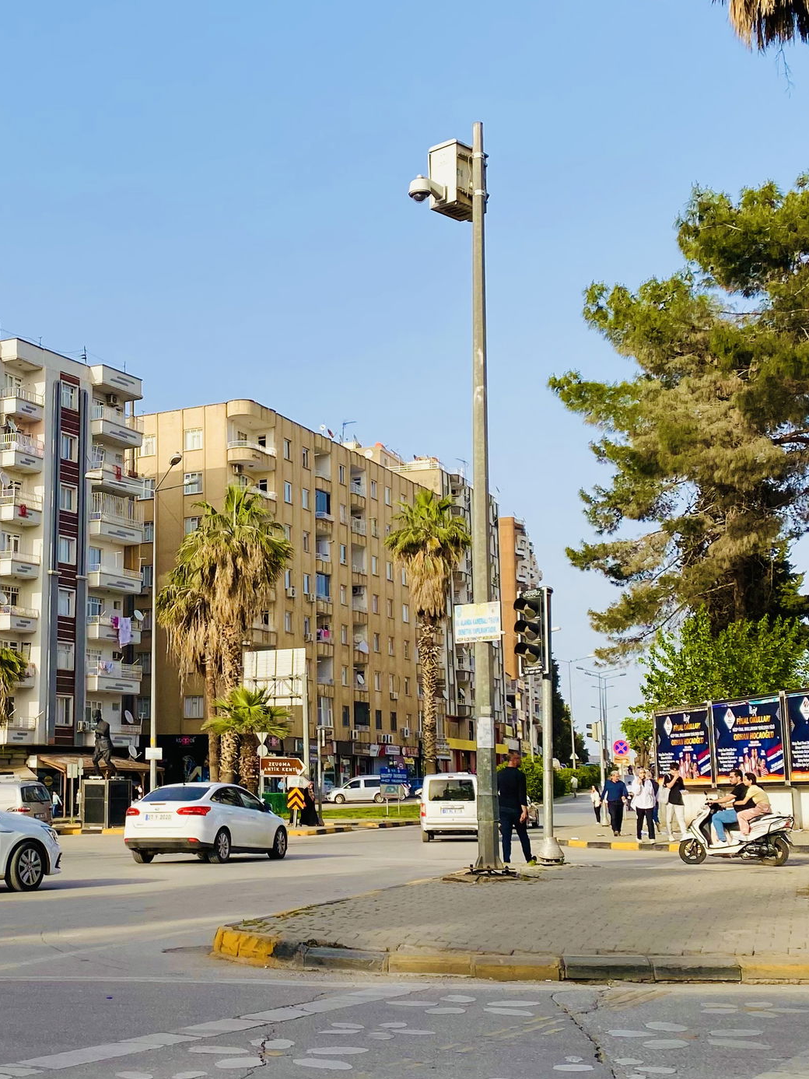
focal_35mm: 48
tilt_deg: +9.5
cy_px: 528
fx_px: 1496
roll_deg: +0.2
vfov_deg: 39.7
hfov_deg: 29.4
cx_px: 141
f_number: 1.8
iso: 32
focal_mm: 4.25
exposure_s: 1/1898
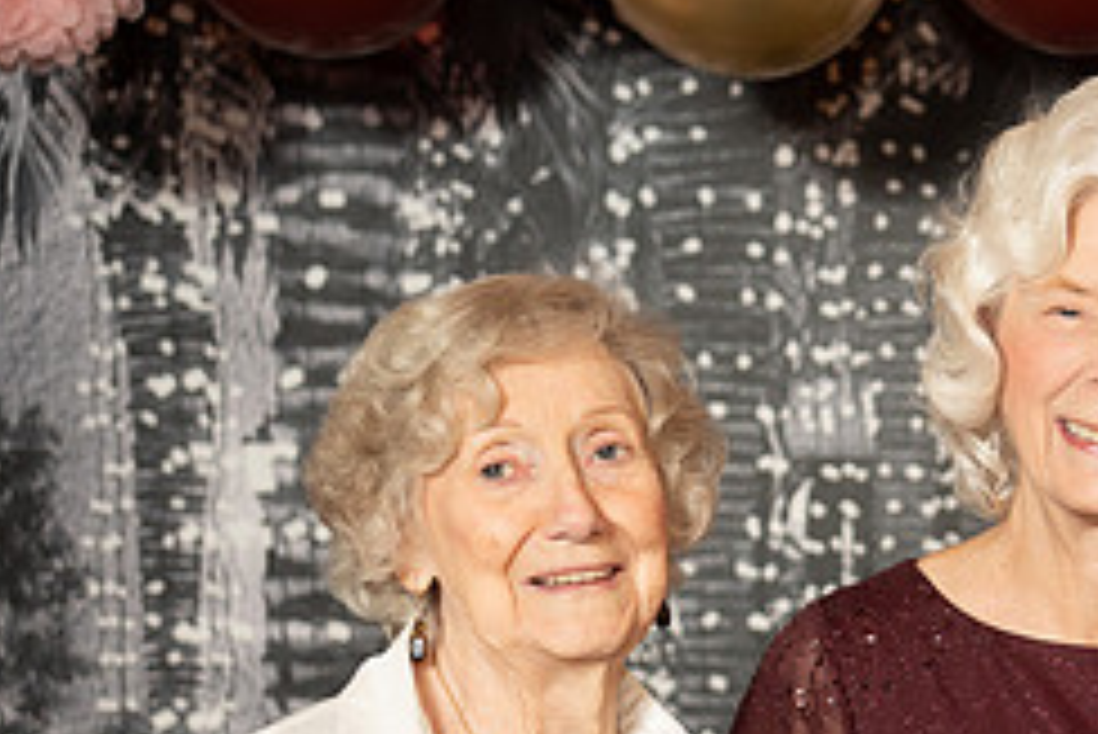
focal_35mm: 130
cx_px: 1130
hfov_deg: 15.4
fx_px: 3967
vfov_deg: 10.4
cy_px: 822
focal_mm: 54.7
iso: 1000
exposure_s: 1/160
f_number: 2.8
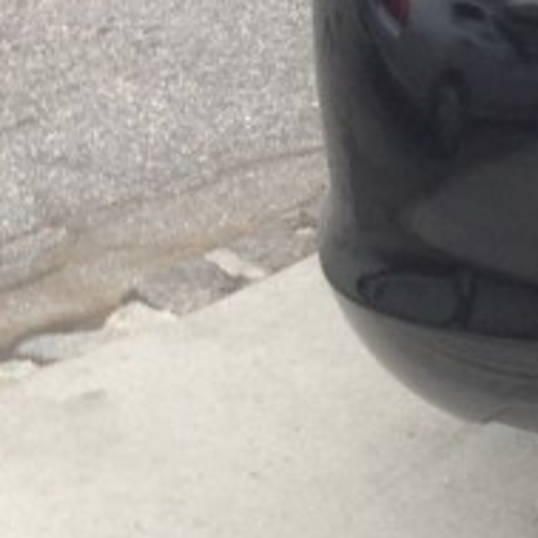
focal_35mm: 158
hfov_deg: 9.7
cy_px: -97
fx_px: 2778
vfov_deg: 10.9
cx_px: 1332
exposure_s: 1/475
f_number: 2.4
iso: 50
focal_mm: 4.12
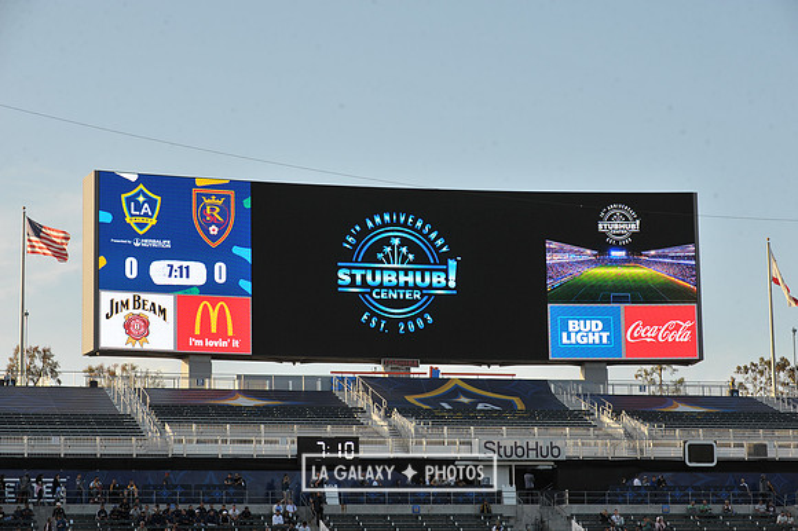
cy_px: 266
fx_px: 2326
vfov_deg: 13.0
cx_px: 399
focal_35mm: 105
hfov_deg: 19.5
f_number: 10
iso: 400
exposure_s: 1/400
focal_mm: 105
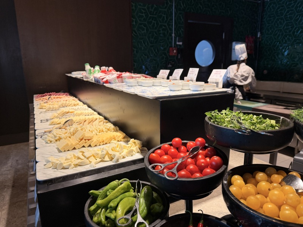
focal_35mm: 24
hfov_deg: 71.6
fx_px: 210
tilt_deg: -11.6
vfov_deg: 56.8
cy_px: 114
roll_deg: +0.0
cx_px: 152
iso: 160
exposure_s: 1/100
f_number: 1.78
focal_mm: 6.76
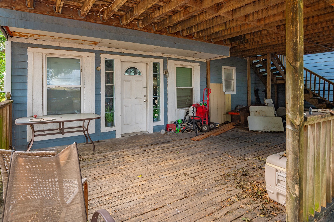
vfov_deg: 59.0
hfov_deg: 81.2
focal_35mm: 21
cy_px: 90
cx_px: 157
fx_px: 195
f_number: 7.1
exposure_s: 1/50
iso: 125
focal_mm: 17
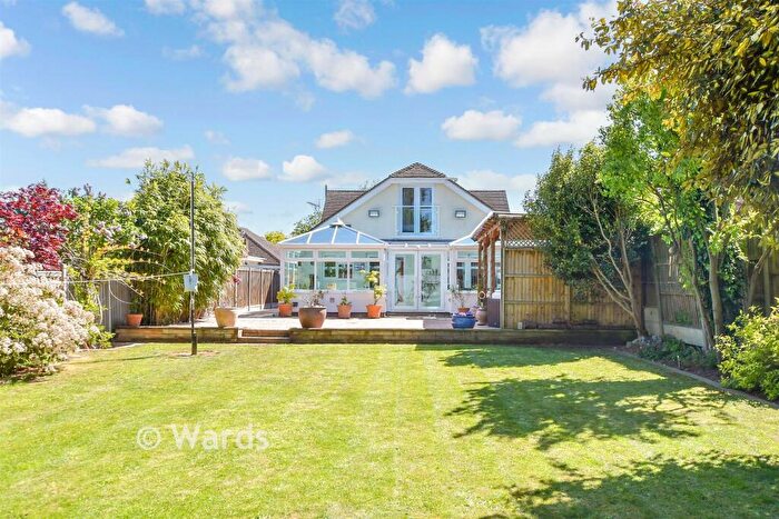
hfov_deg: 61.9
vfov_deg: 43.6
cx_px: 390
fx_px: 649
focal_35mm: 30
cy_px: 260
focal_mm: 20
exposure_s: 1/500
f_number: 8
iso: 320
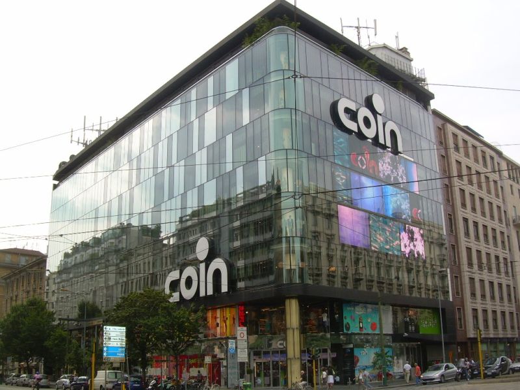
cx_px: 260
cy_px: 195
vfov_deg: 37.7
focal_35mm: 38
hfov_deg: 49.0
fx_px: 571
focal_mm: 6.3
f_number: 4.6
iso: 50
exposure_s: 1/250
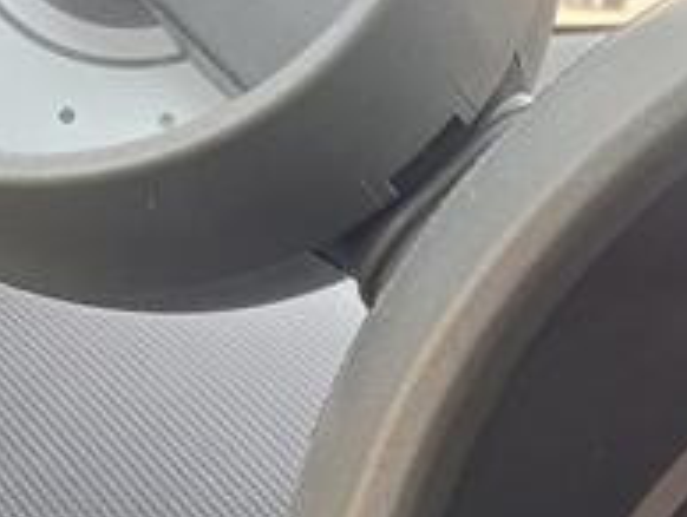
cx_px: 977
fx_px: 1868
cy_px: 678
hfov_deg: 18.8
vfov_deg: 15.0
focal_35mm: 94
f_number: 2.2
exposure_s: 1/50
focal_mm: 3.46
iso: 105
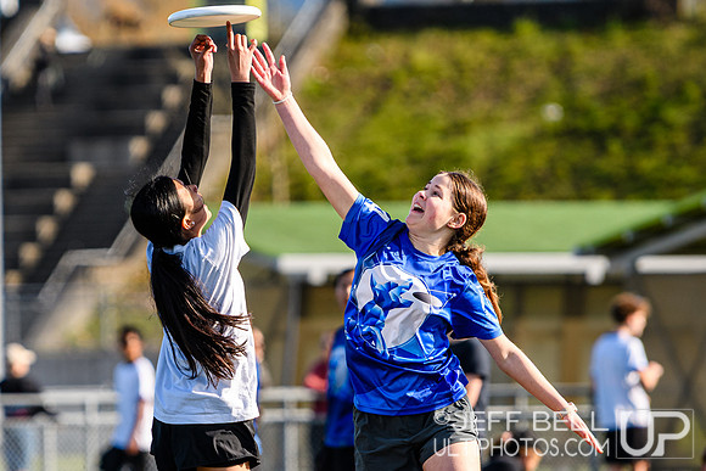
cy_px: 327
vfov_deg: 2.7
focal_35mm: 513
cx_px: 251
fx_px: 10060
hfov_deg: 4.0
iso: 160
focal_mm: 200
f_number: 3.2
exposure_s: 1/1250
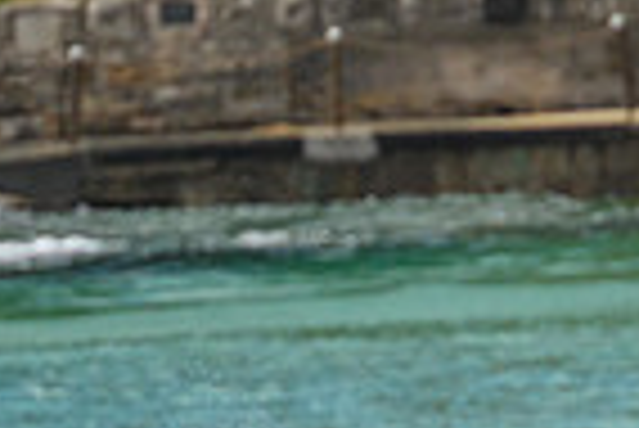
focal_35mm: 3263
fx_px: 57977
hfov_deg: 0.6
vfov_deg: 0.4
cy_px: 795
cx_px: 369
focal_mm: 800
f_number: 11
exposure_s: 1/2000
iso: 800
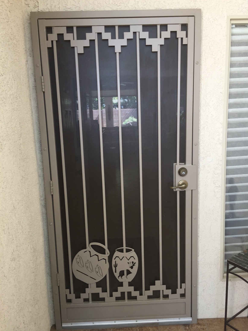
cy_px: 167
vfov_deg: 60.0
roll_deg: +1.5
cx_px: 126
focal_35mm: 30
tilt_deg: -11.1
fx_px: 287
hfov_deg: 46.8
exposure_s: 1/60
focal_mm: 4.15
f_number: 2.2
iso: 40
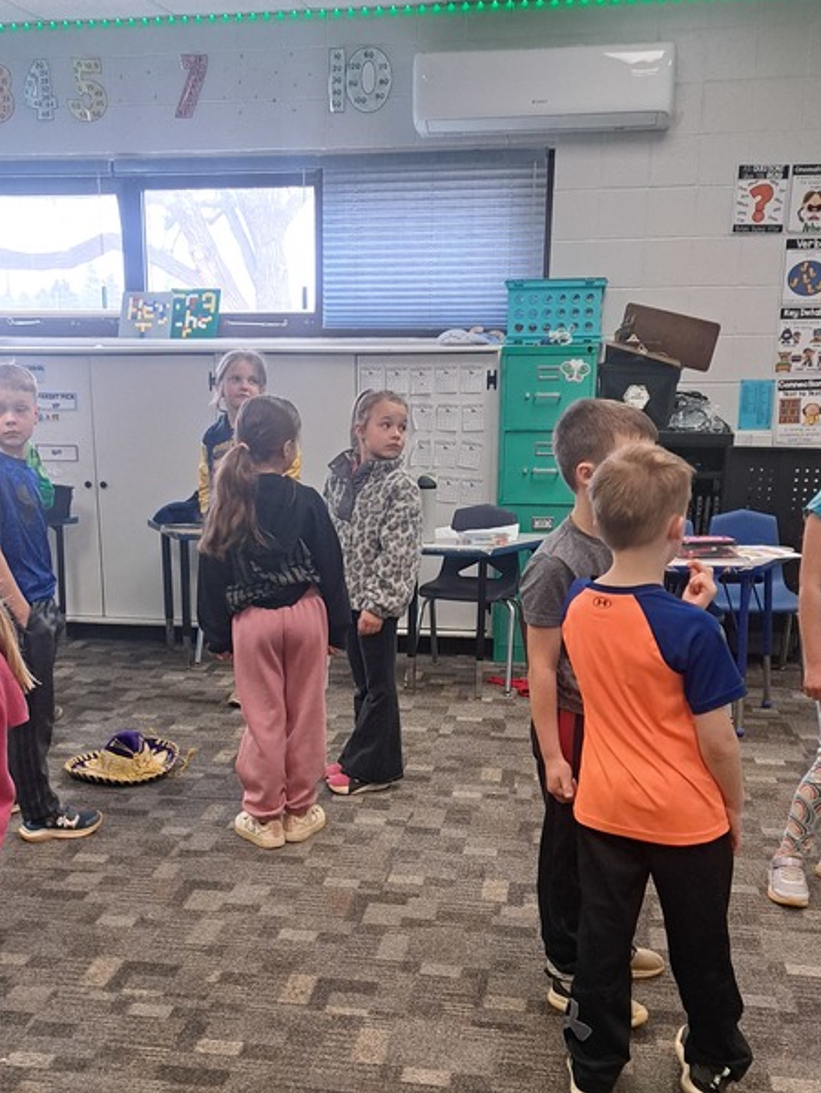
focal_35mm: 41
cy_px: 682
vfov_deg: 45.4
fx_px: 1295
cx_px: 323
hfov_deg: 35.0
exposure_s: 1/60
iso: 200
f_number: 1.8
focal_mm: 5.23
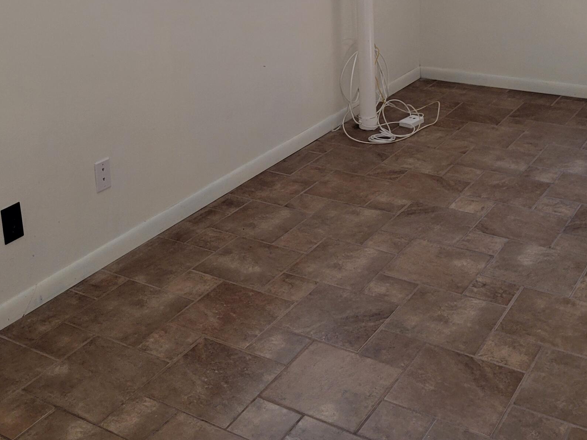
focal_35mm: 49
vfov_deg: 28.5
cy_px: 41
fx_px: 831
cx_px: 288
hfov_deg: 38.9
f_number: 1.8
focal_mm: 5.4
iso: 160
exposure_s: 1/120
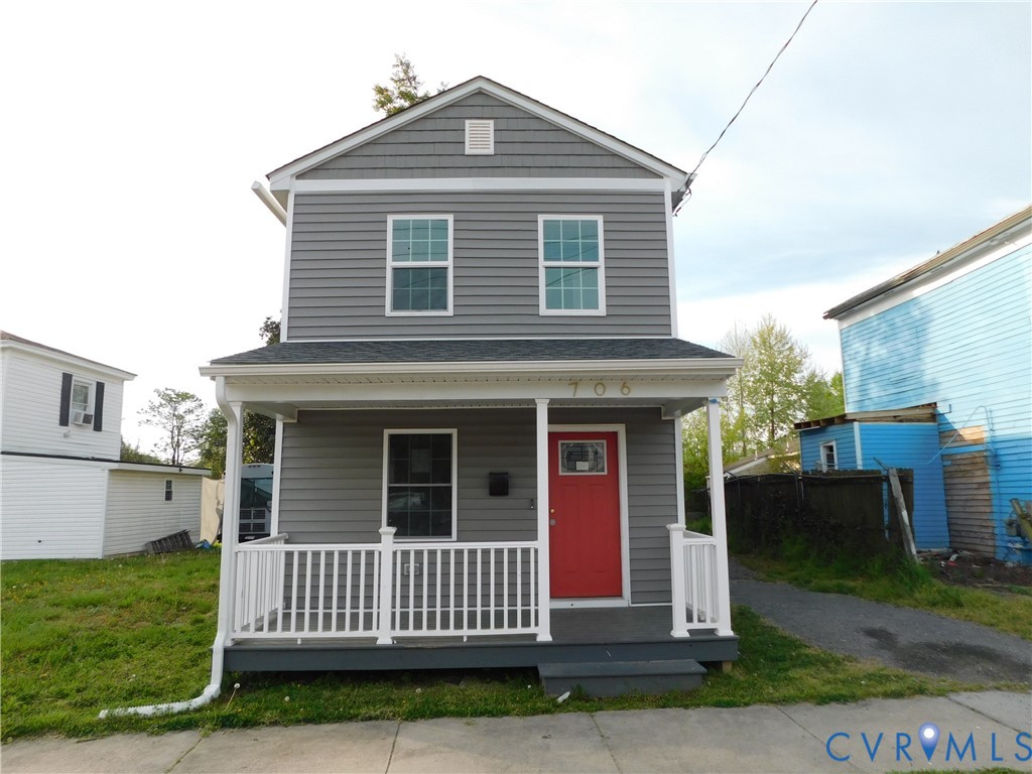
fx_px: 686
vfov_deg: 58.9
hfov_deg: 73.9
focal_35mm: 23
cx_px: 516
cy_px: 387
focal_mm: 4
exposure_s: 1/800
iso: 125
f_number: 3
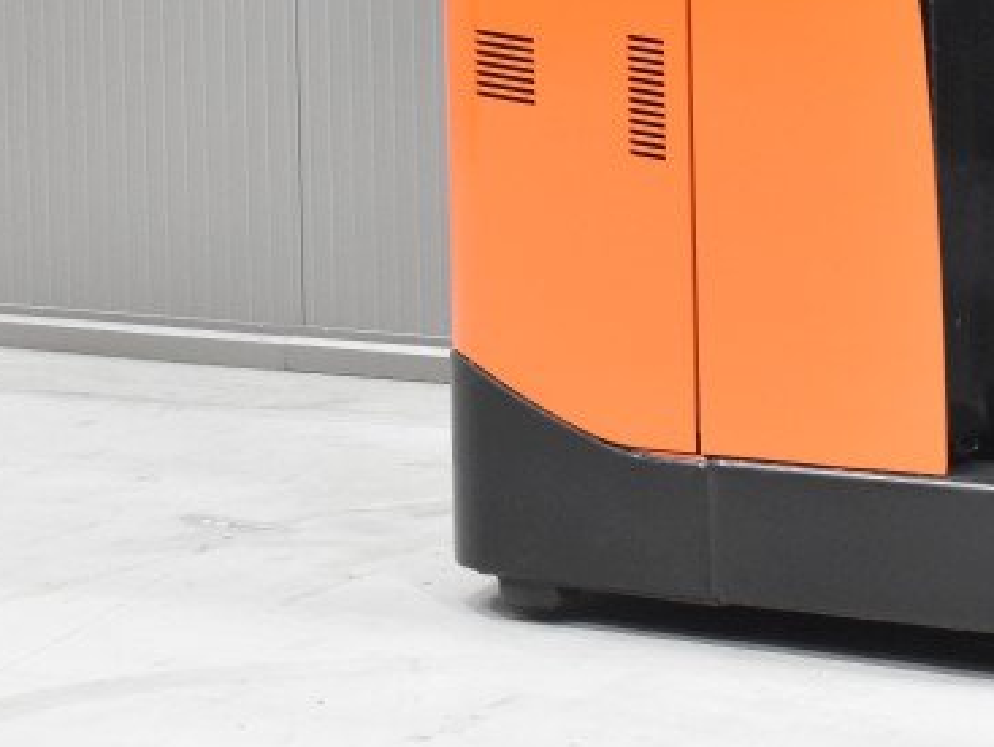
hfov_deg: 14.0
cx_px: 1173
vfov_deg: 10.6
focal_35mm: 137
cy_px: -241
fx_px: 3925
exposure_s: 1/20
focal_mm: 29
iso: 1600
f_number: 6.3
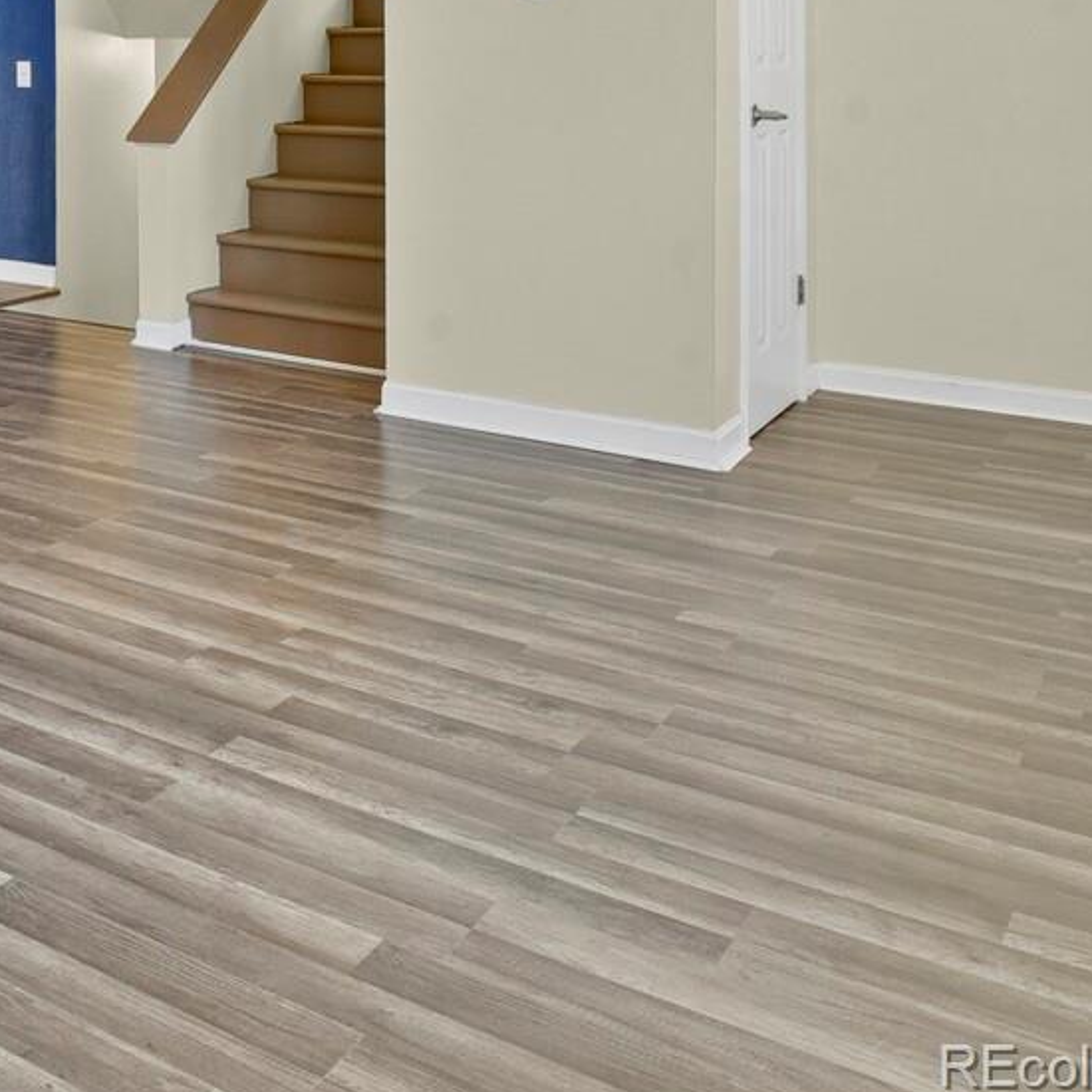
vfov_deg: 36.7
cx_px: -327
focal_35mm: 42
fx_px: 1499
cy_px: 50
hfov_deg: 31.1
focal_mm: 17
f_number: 8
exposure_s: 1/20
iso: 9000
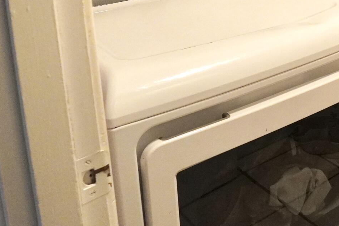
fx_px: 521
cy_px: -50
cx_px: 394
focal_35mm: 55
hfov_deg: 31.1
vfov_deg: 22.5
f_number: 2.8
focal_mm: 11.6
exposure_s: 1/160
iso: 3200
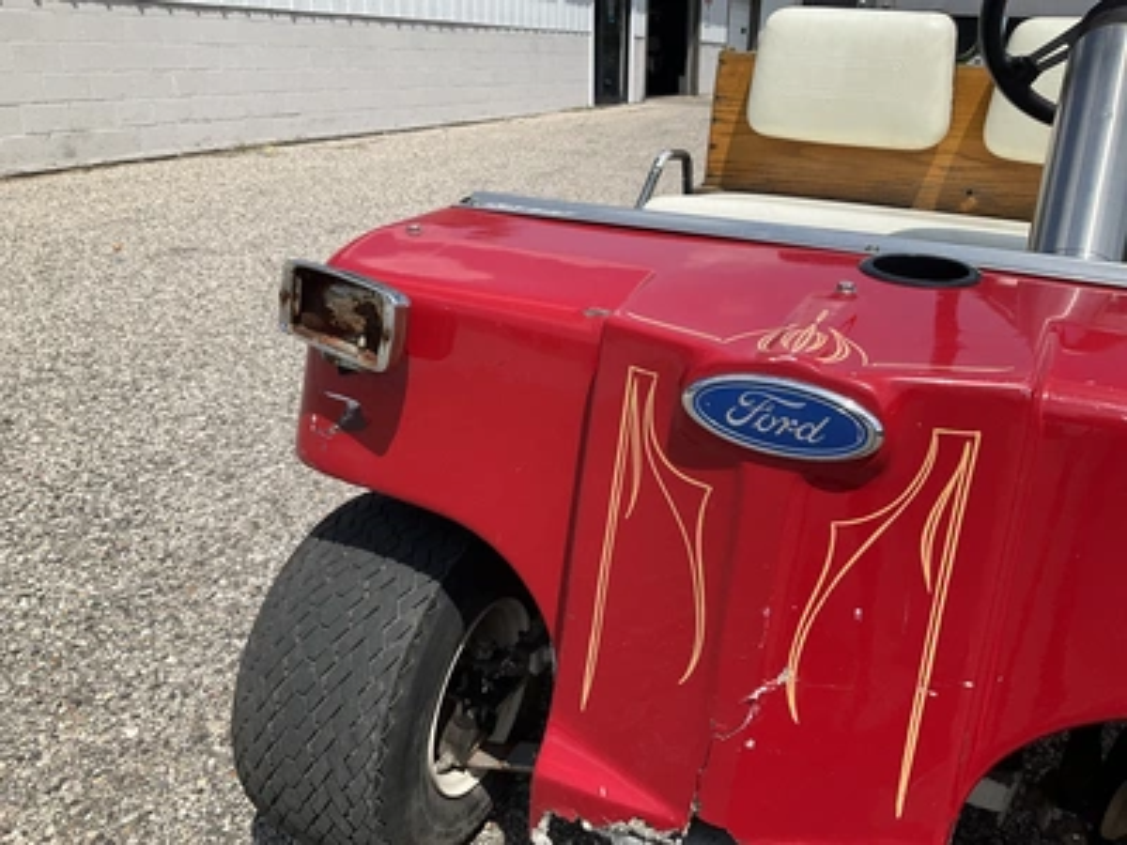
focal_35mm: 29
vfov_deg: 48.2
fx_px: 944
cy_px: 422
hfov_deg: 61.7
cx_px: 564
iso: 25
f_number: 1.8
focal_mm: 3
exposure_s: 1/2538
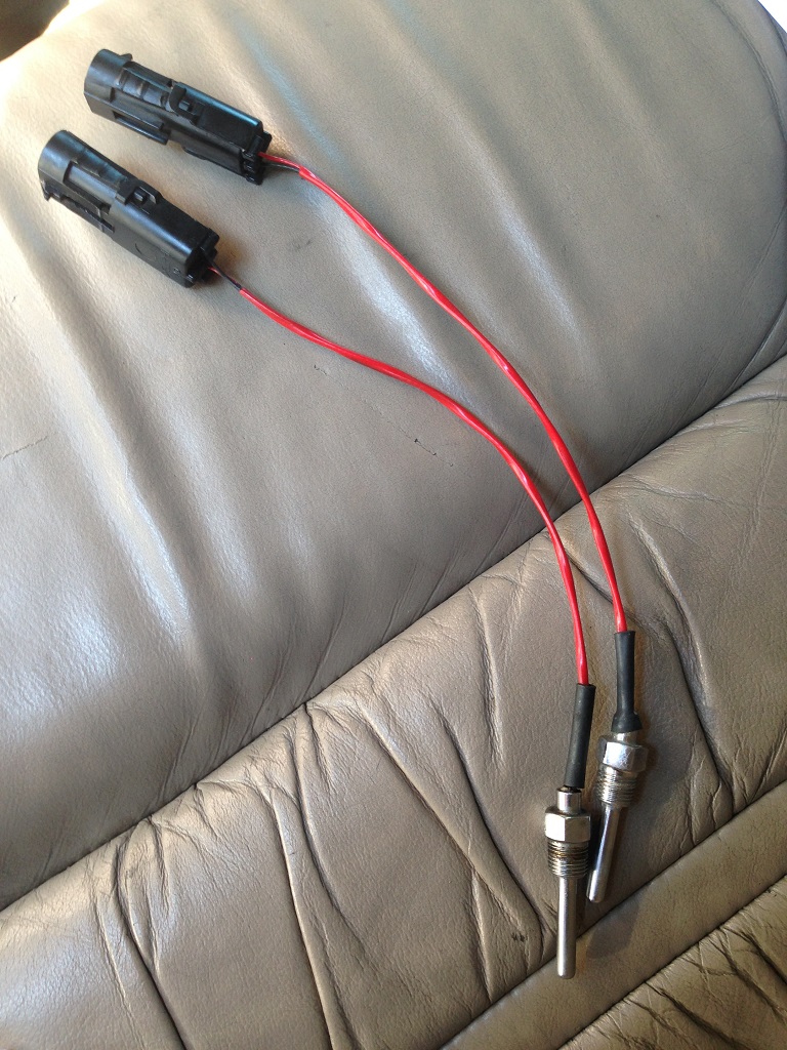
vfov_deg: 55.4
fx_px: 1000
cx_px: 394
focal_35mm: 33
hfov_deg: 42.9
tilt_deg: -72.5
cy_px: 525
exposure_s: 1/24
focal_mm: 4.12
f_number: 2.4
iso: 50
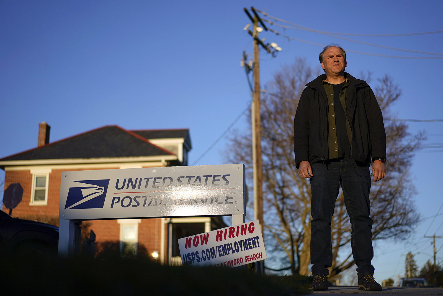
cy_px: 148
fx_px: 677
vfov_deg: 24.6
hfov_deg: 36.2
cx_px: 222
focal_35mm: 55
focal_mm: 55
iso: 80
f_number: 1.8
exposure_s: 1/4000
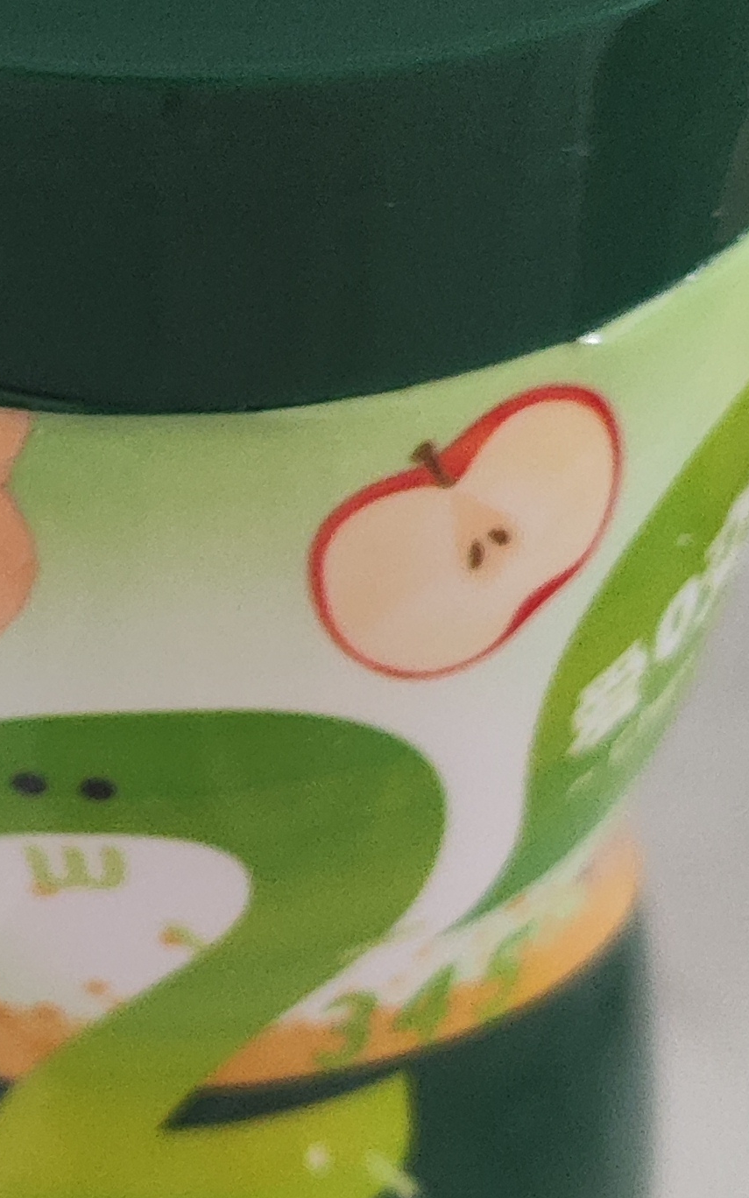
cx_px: -13
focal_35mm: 86
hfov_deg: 14.9
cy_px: 718
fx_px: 2809
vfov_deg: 24.0
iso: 510
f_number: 1.8
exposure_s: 1/33.3
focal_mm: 4.68
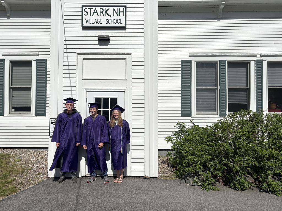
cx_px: 141
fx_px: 212
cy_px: 106
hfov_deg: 67.3
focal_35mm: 26
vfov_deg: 53.1
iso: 40
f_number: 1.6
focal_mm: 5.96
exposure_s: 1/10101
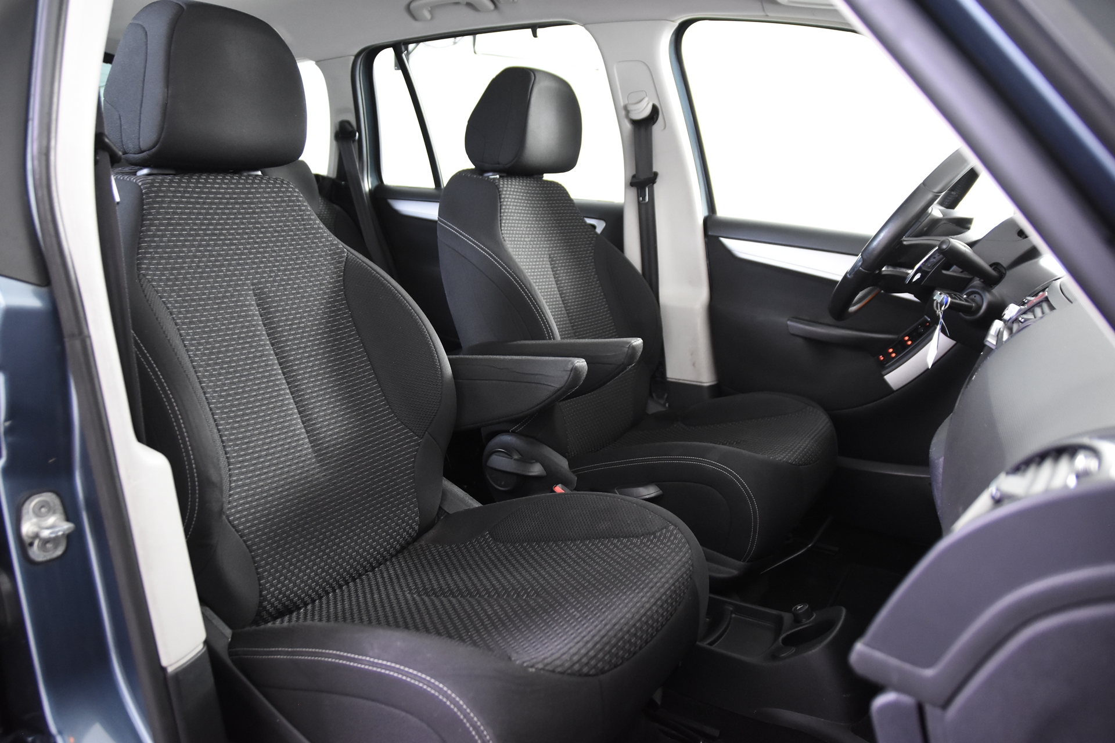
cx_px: 558
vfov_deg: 50.4
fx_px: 790
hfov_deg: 70.4
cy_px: 372
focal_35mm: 26
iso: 2000
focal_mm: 17
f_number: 2.8
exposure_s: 1/25
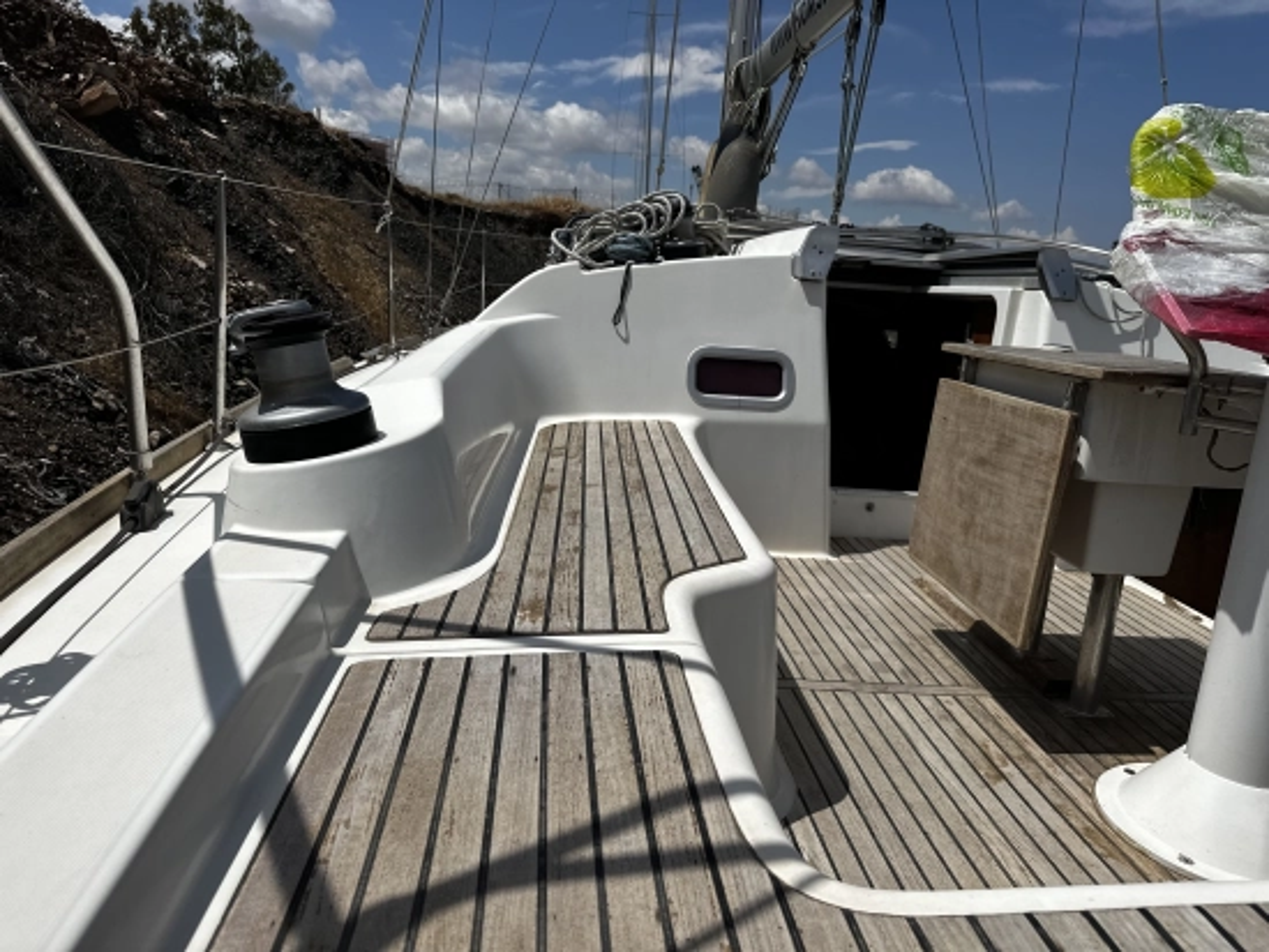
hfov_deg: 71.6
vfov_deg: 56.9
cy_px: 476
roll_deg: -3.9
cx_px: 634
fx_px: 880
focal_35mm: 24
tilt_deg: -12.4
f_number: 1.78
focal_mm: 6.86
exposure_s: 1/13699
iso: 80
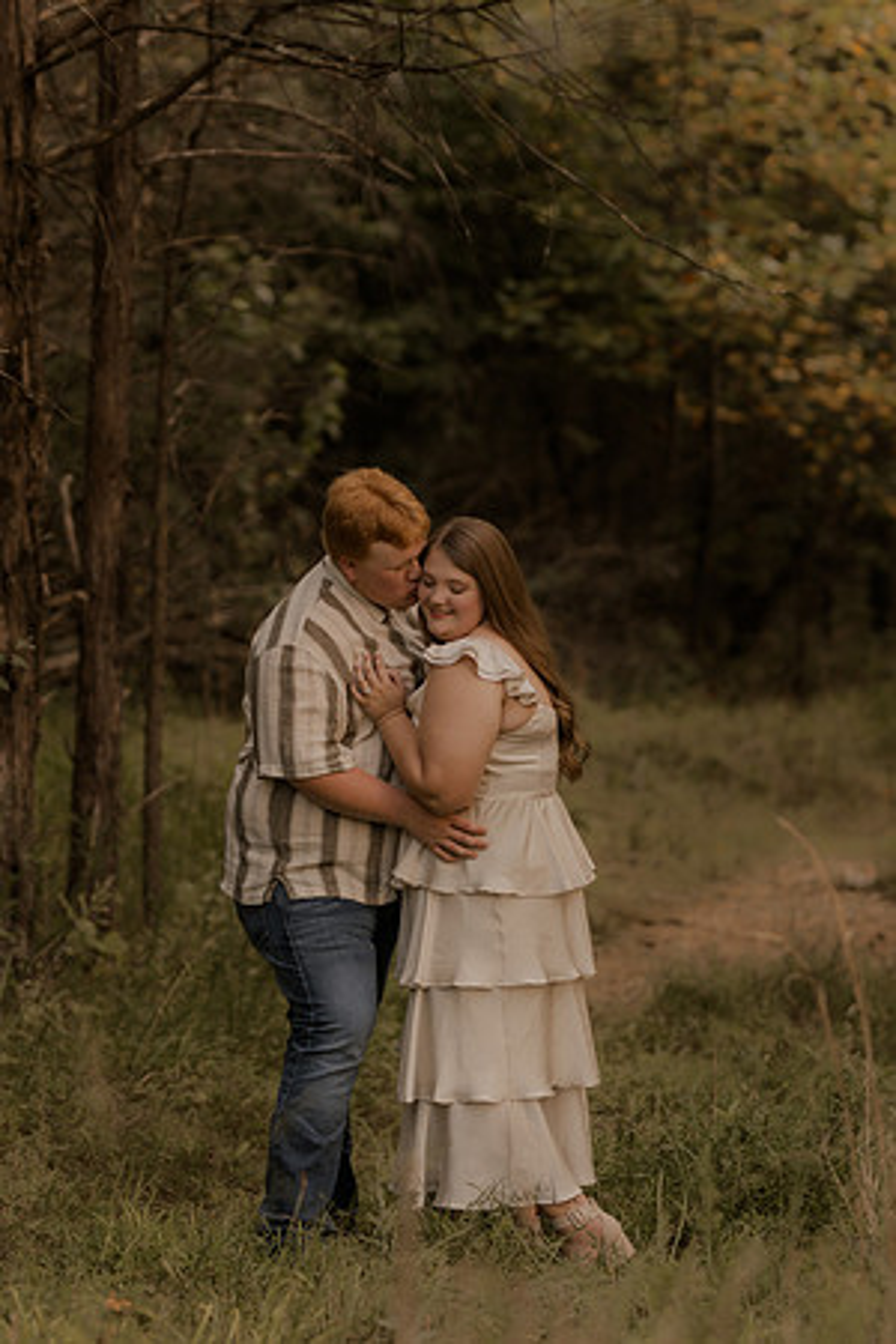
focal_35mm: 127
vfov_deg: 16.1
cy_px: 672
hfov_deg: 10.8
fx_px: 4741
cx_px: 448
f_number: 2
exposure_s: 1/125
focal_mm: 85
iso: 100
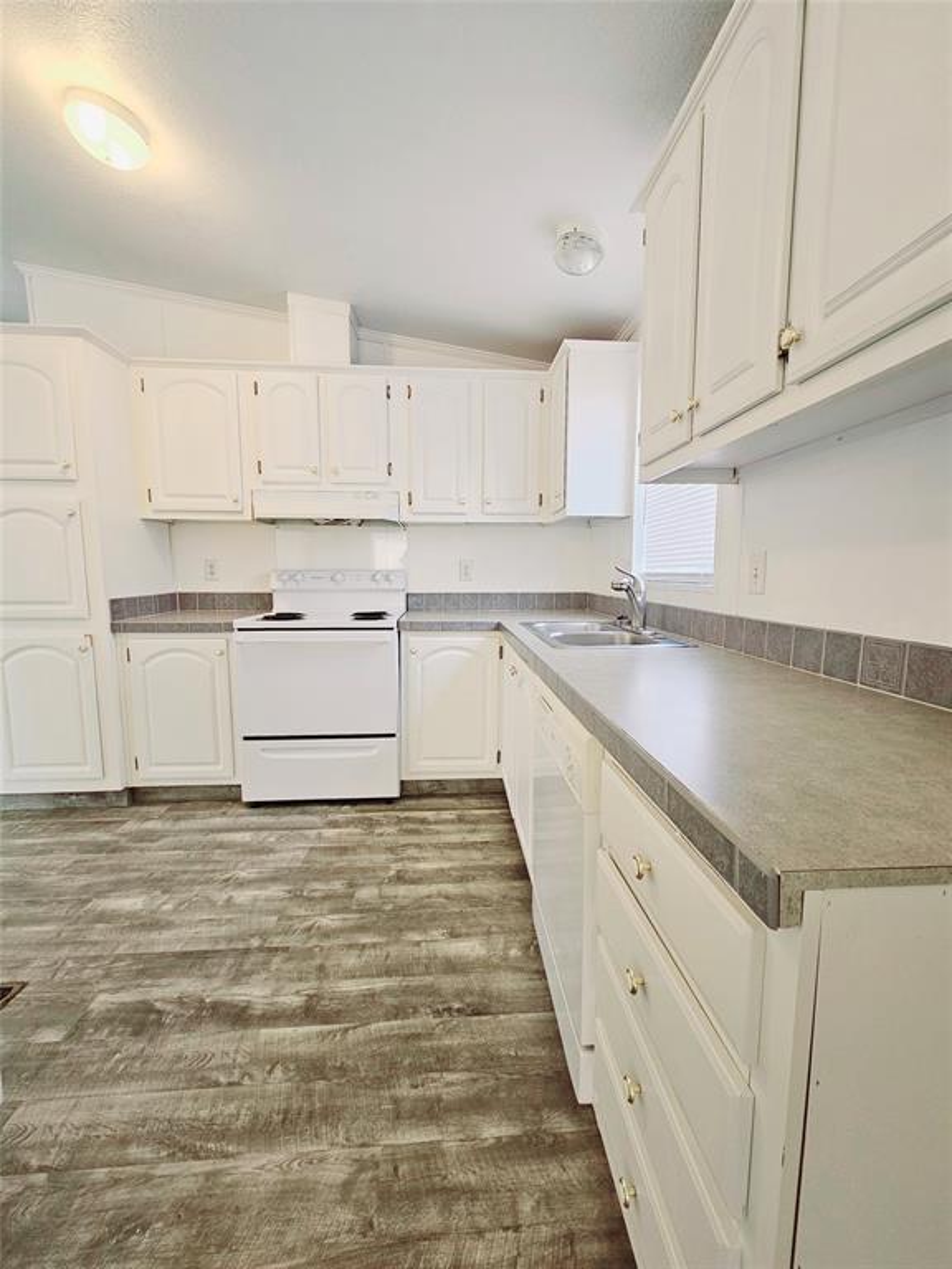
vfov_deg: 106.2
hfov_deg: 89.9
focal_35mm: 13
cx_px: 476
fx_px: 477
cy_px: 634
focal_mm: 2.2
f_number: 2.2
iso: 100
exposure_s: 1/60.2
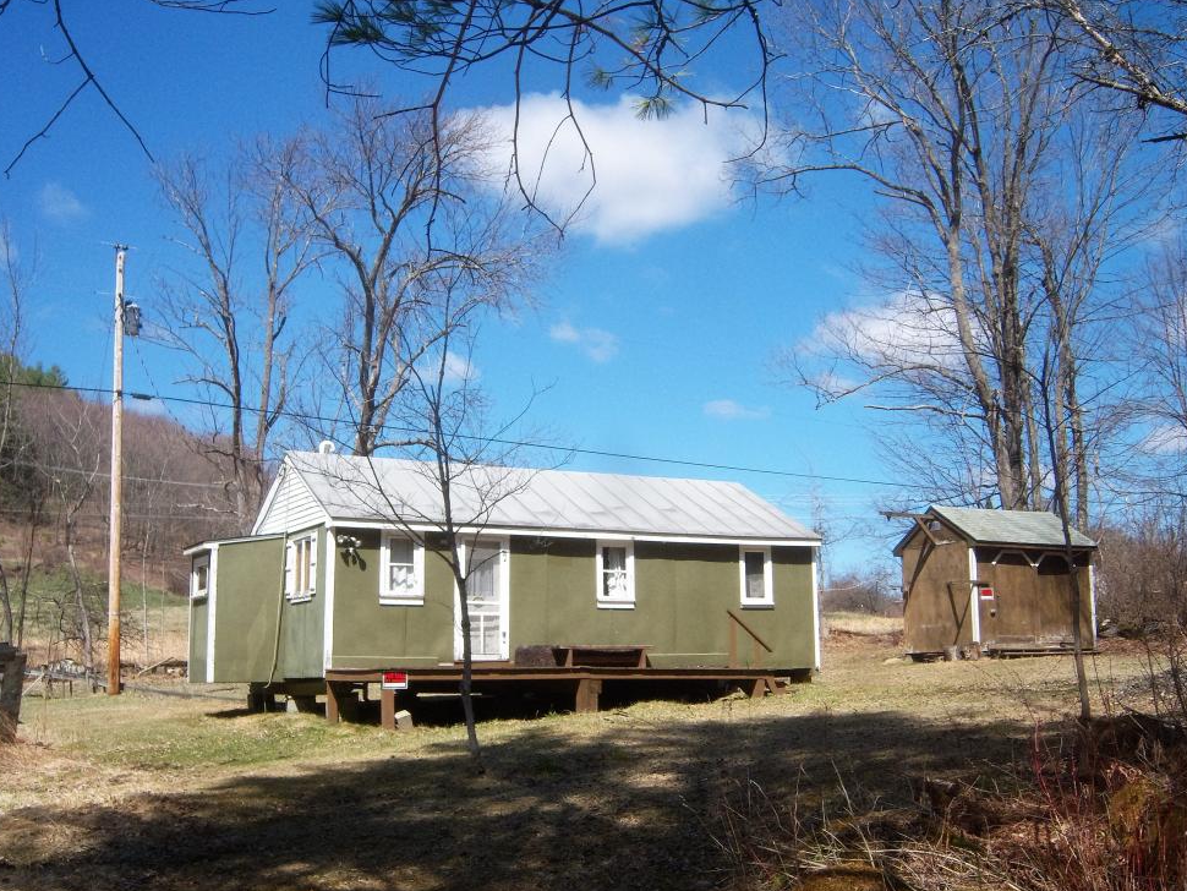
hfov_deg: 49.0
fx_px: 1303
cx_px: 590
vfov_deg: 37.7
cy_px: 444
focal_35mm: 38
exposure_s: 1/500
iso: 80
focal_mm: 7.5
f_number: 4.8
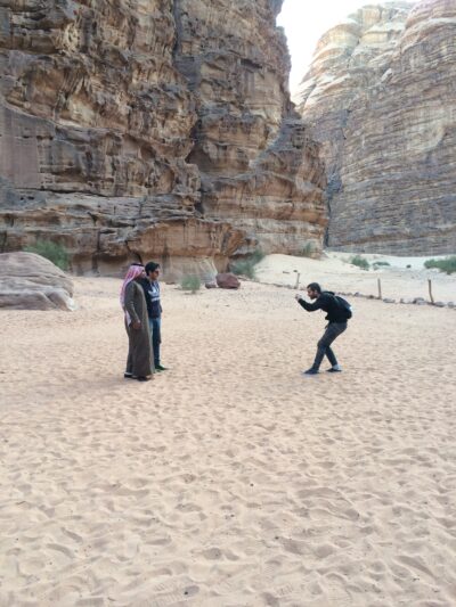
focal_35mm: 30
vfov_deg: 60.0
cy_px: 304
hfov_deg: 46.8
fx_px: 527
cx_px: 228
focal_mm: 4.12
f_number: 2.2
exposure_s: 1/120
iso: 64
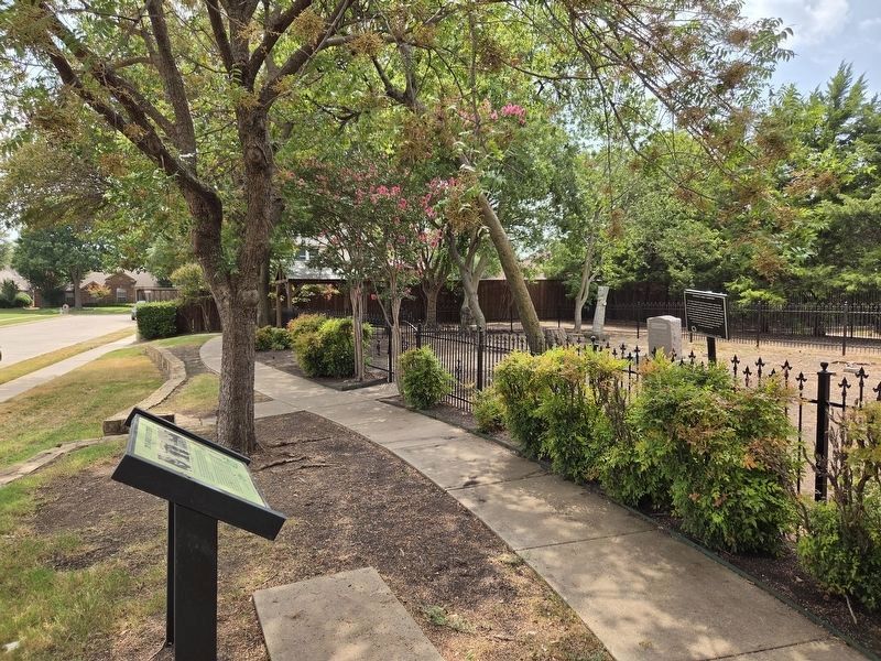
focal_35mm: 23
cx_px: 440
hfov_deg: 73.9
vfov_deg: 58.9
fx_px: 585
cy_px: 330
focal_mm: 5.4
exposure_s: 1/2572
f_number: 1.8
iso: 80
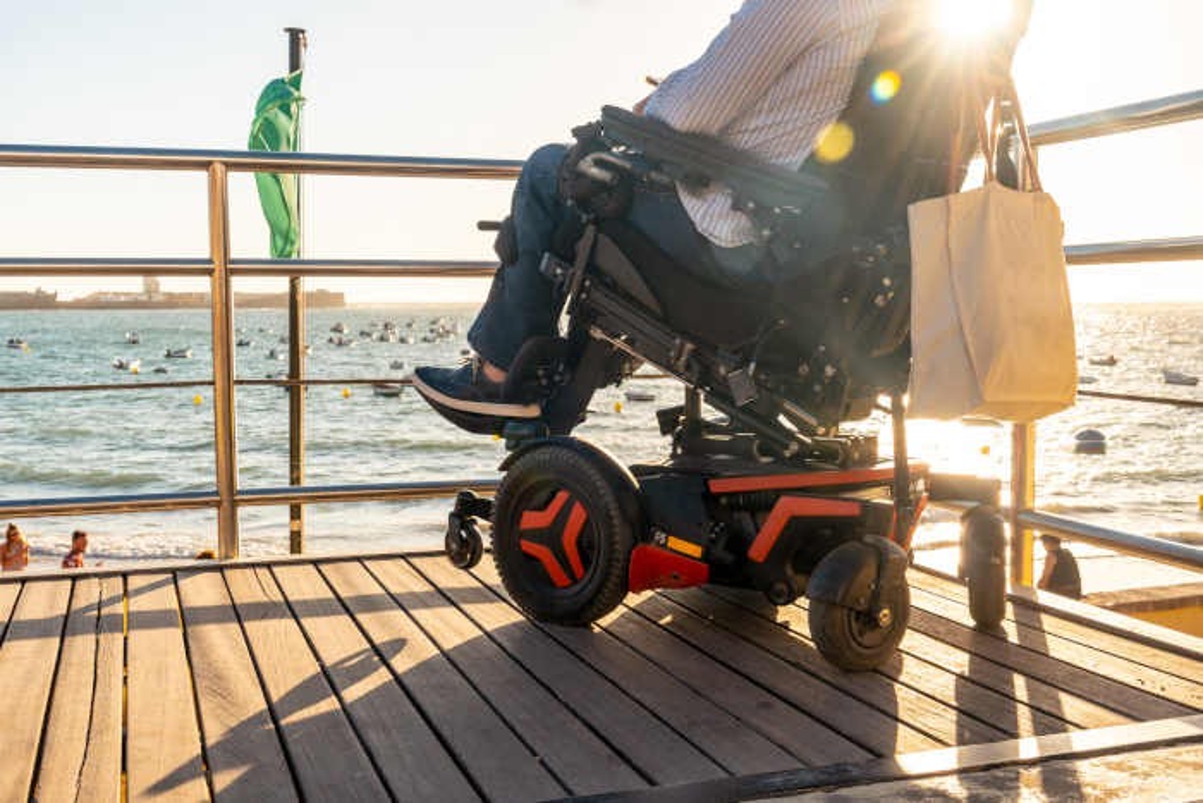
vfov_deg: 33.0
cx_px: 602
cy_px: 402
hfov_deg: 47.9
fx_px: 1354
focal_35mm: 40
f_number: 8
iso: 100
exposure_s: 1/250
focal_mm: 27
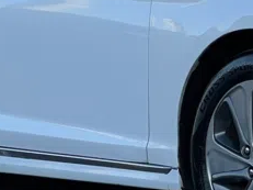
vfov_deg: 4.3
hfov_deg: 5.8
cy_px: -97
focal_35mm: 341
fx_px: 2491
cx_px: 251
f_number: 2.8
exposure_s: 1/209
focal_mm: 9
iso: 32
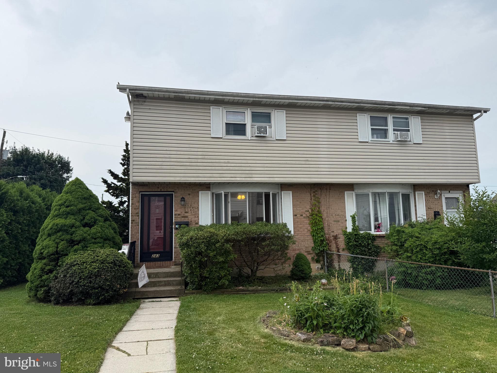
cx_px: 248
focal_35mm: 24
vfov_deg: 56.8
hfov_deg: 71.6
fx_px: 345
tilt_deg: +7.7
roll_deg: +1.6
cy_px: 186
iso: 80
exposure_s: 1/805
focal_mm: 6.76
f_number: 1.78
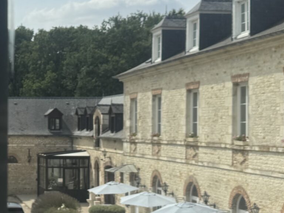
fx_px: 656
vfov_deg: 18.4
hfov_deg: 22.8
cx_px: -38
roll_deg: +0.5
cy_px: 118
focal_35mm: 80
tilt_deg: +1.4
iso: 80
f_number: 1.78
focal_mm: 6.76
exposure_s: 1/5814
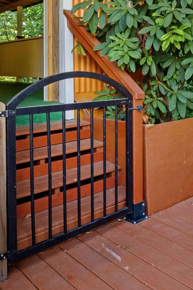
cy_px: 70
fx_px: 300
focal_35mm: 37
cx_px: 201
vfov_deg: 49.2
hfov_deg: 32.3
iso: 250
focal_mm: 9
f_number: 10
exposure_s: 1/1.67
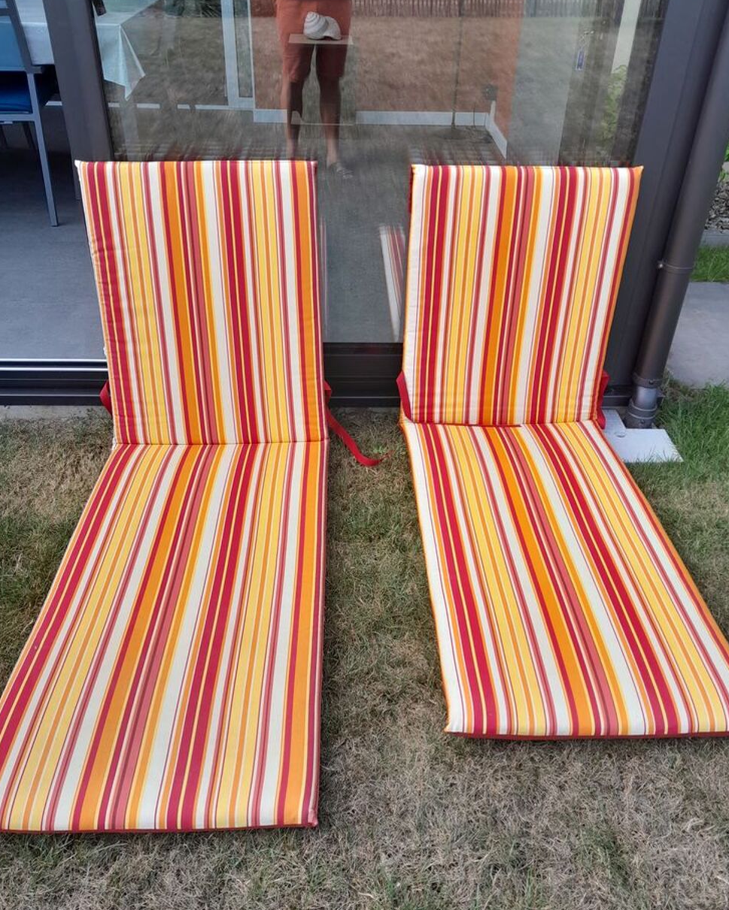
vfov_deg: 60.4
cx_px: 370
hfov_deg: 50.0
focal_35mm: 29
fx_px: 782
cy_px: 470
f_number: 1.8
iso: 40
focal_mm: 4
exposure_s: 1/212
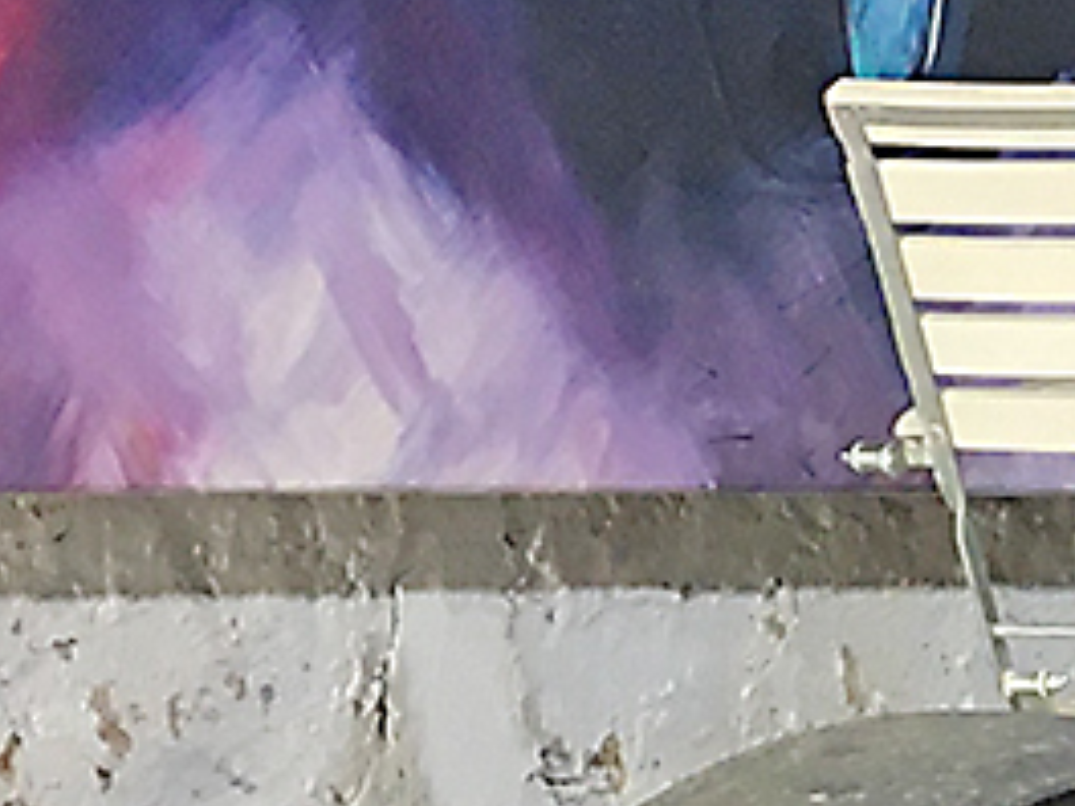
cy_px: 794
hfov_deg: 8.1
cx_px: 2979
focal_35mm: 216
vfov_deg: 6.9
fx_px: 6708
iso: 50
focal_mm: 4.15
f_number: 2.2
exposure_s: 1/33
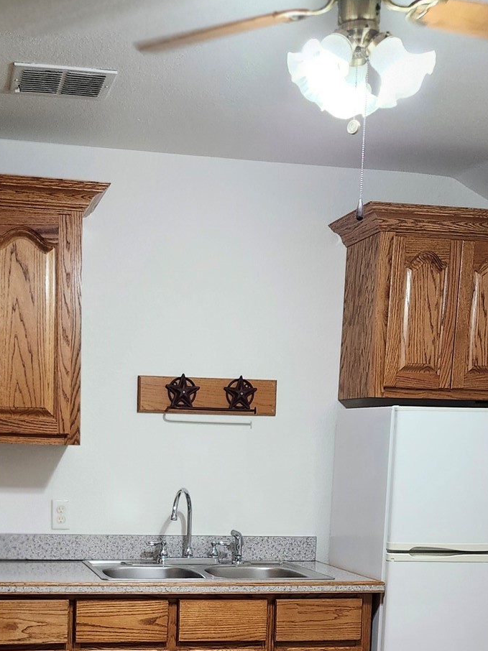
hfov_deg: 27.7
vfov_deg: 34.6
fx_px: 978
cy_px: 594
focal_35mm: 52
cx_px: 128
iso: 400
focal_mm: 5.54
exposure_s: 1/120
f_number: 1.8
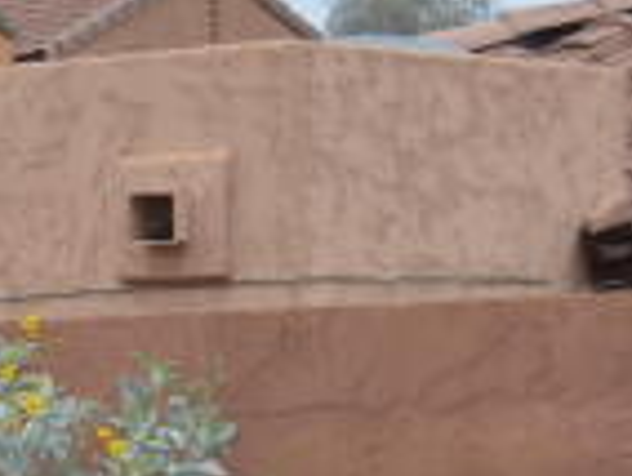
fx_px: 4718
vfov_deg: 5.7
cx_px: -1453
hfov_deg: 6.7
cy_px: 779
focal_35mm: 258
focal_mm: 22
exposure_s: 1/125
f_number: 5.6
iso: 100
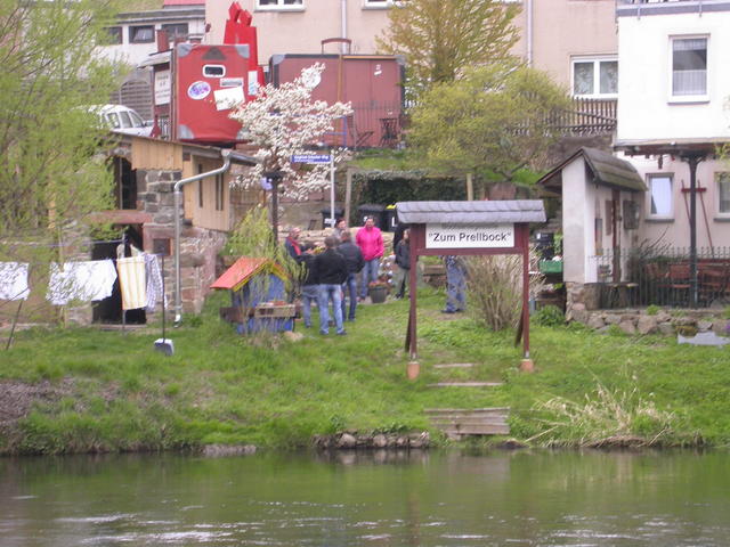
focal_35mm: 148
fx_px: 3121
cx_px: 365
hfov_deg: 13.3
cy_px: 274
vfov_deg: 10.0
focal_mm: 30.6
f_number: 4.9
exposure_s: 1/98.3
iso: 100
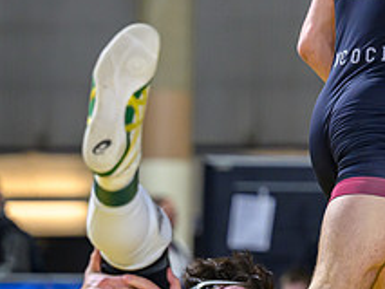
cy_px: 33
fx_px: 4529
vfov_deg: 3.7
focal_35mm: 407
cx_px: 408
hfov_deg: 4.9
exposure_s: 1/640
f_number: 2.8
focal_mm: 130
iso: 2500
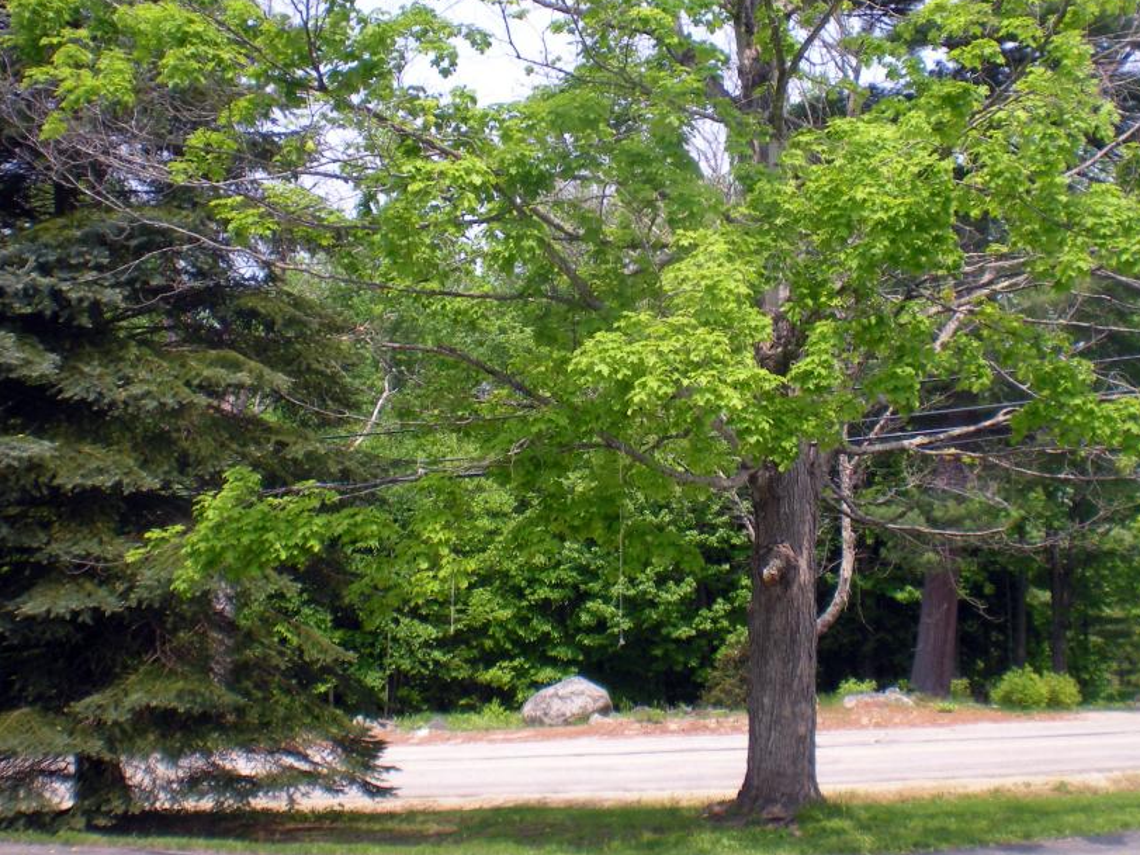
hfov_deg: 39.5
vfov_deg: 30.2
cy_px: 364
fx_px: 1581
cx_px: 686
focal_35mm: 48
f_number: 4.6
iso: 64
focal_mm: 6.3
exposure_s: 1/204
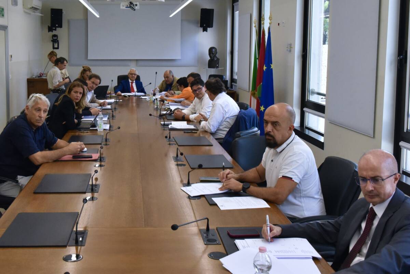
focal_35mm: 35
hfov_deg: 54.4
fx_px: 399
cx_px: 205
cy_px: 137
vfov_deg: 37.9
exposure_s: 1/500
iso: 6400
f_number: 11
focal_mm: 35
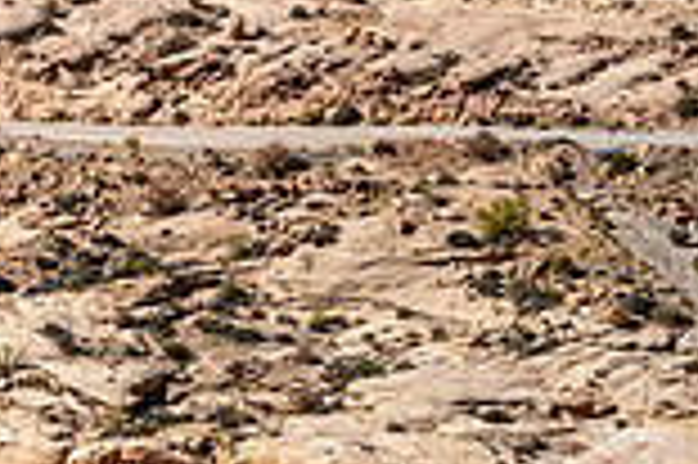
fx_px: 3041
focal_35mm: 157
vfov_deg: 8.7
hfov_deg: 12.6
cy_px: 230
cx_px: -279
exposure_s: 1/320
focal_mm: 41
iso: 400
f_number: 18
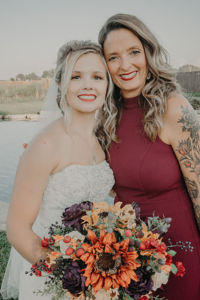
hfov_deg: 35.1
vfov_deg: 50.7
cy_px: 150
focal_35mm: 38
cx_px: 100
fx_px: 317
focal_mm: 38
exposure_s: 1/100
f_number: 18
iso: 320
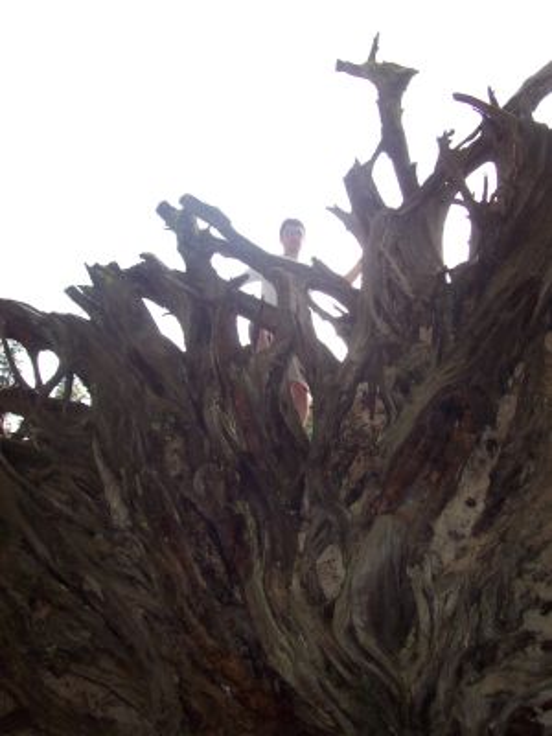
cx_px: 276
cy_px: 368
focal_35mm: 37
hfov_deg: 38.7
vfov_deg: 50.1
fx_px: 787
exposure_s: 1/250
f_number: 2.8
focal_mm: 5.6
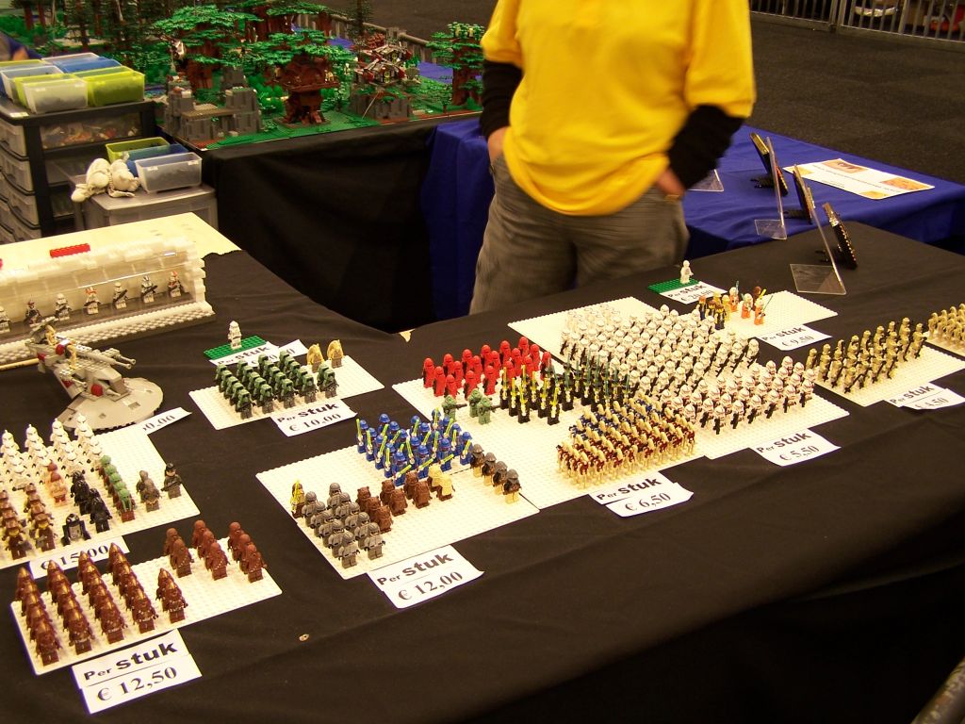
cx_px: 482
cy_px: 362
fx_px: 1059
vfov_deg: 37.7
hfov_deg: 49.0
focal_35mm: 38
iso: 80
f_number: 2.8
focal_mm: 6.3
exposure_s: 1/3
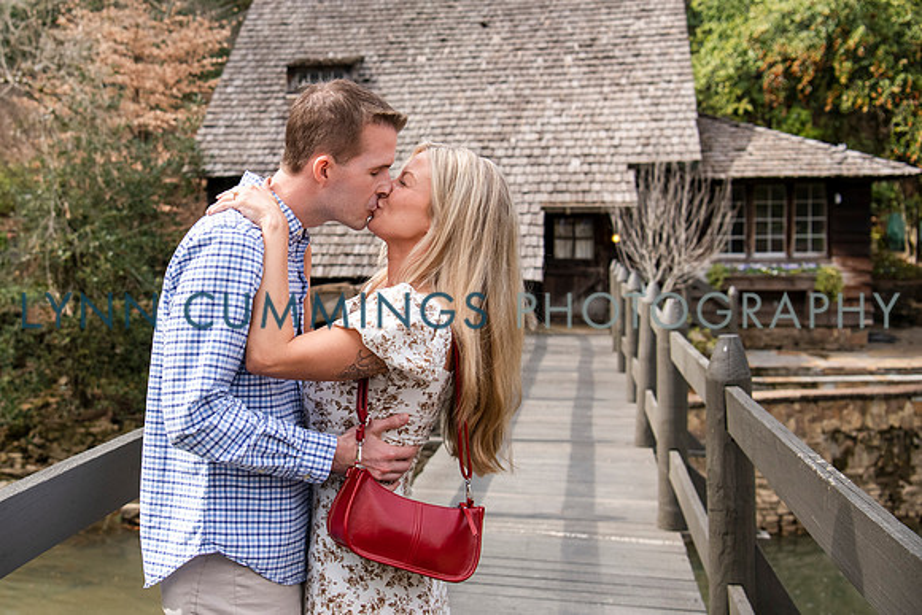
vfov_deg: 29.3
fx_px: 1174
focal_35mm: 46
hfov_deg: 42.1
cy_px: 254
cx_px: 283
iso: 500
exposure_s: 1/1600
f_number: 3.5
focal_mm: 31
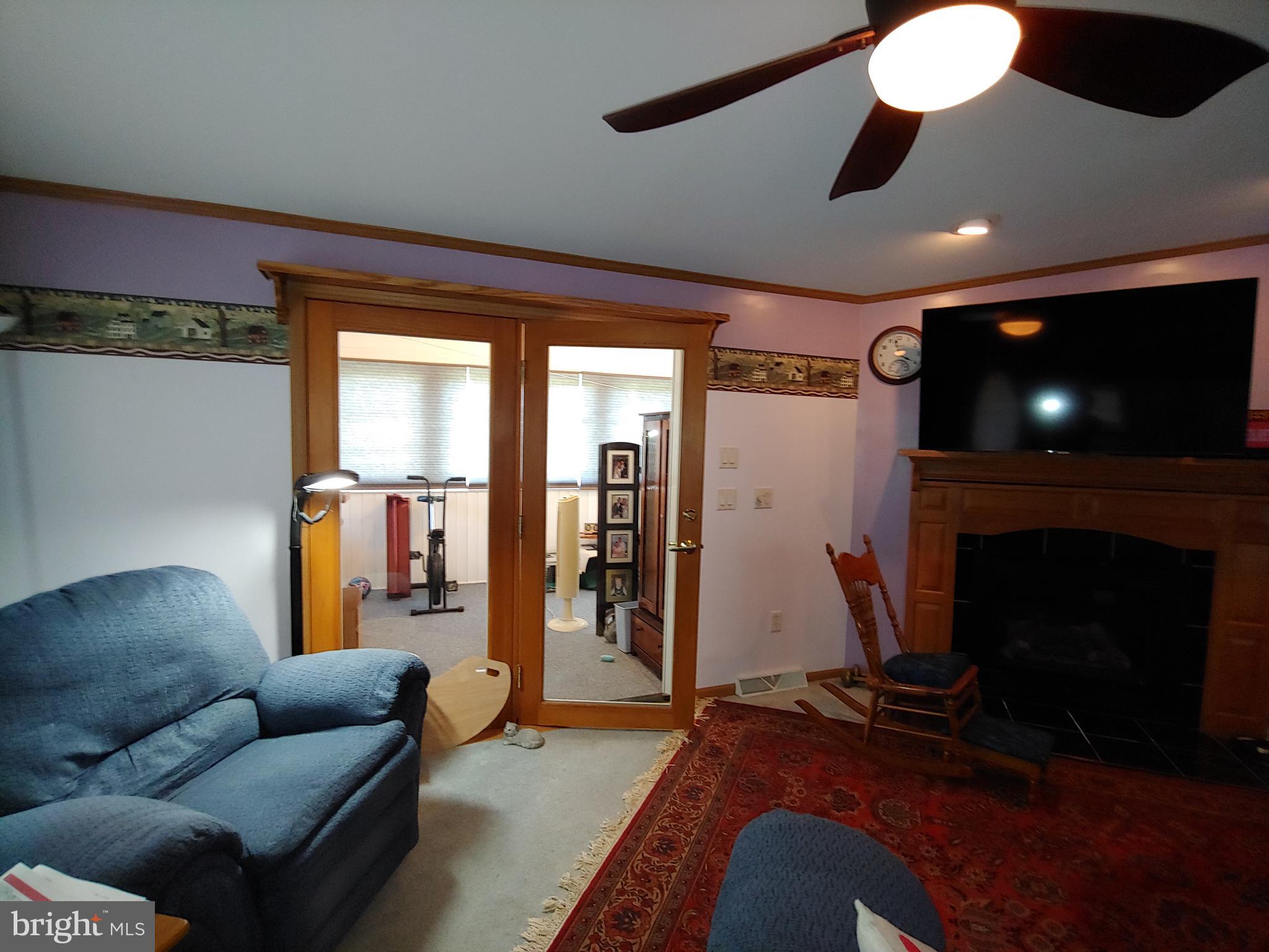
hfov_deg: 94.5
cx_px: 634
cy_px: 476
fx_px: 587
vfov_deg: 78.1
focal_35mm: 16
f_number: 1.9
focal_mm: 2.18
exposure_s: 1/15
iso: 200
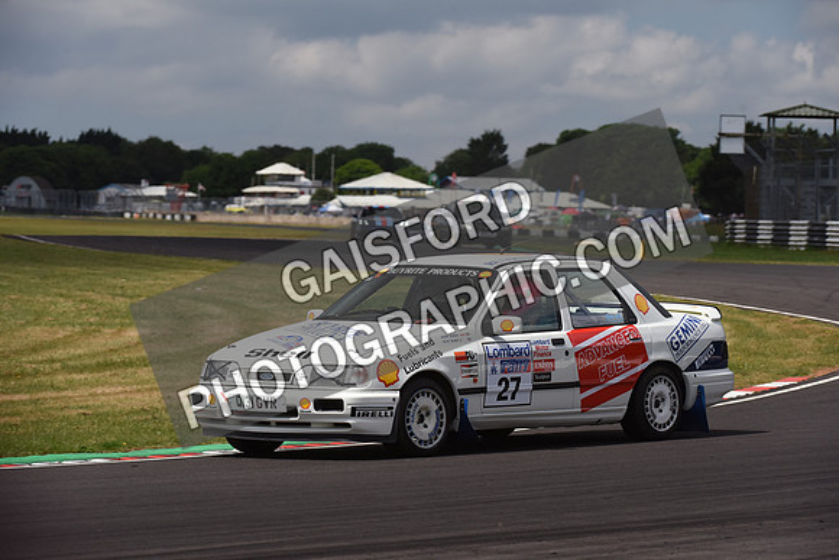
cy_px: 280
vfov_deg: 6.9
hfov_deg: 10.3
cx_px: 420
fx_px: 4662
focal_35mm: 200
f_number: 8
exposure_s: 1/1000
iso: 800
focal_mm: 200
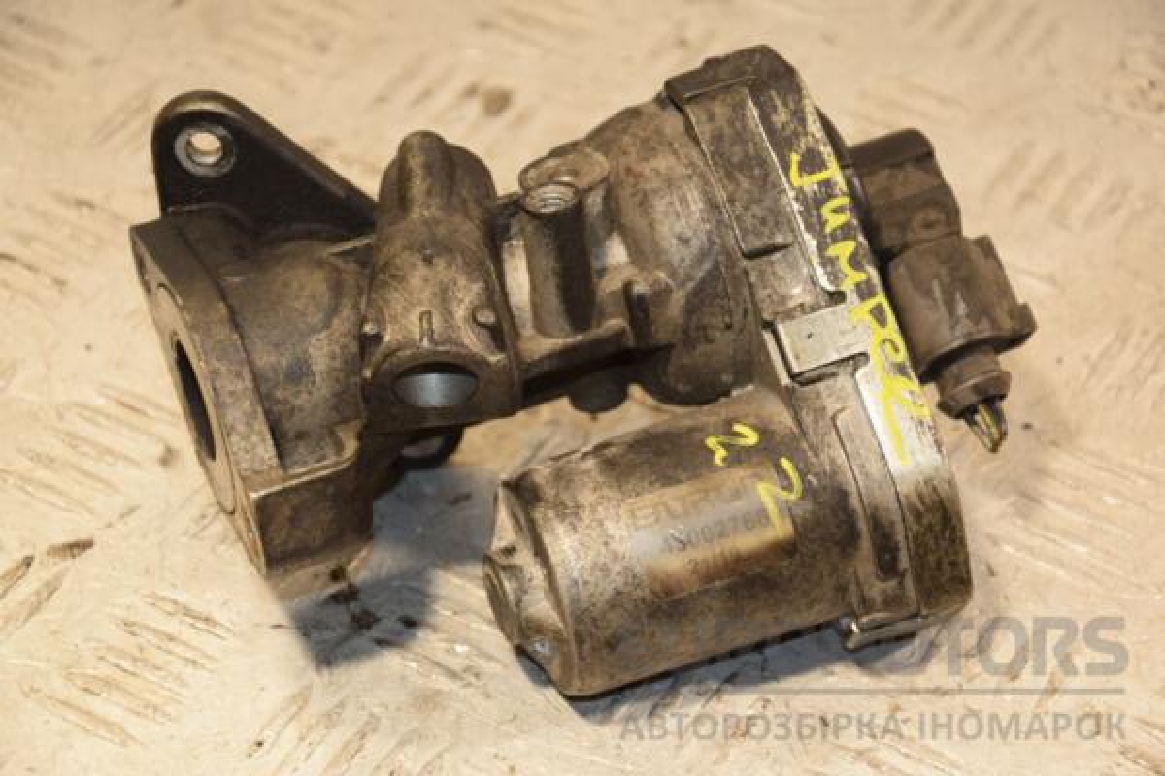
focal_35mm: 112
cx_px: 582
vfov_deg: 12.2
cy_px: 388
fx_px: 3640
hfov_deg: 18.2
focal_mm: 75
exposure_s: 1/160
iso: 800
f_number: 5.3
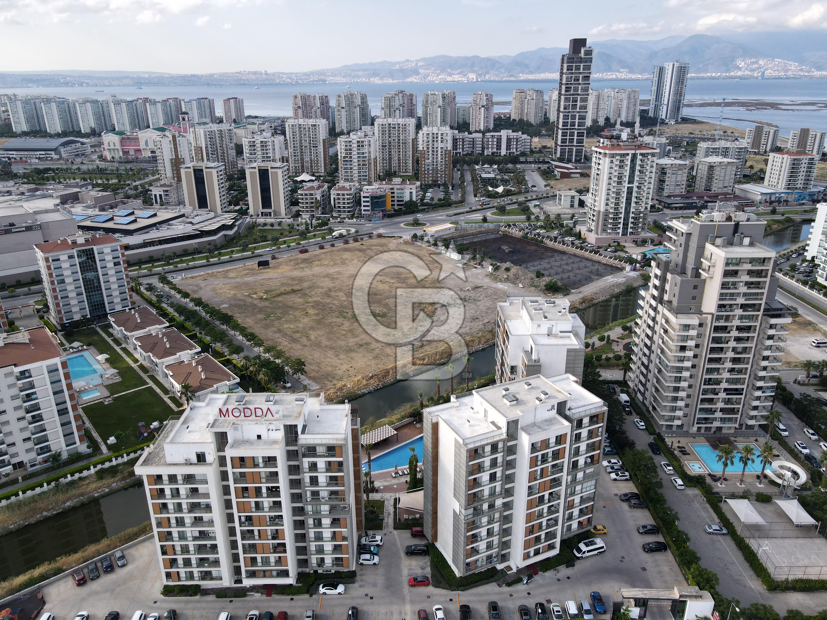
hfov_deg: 71.6
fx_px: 573
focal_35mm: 24
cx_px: 414
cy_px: 310
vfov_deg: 56.8
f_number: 2.8
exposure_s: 1/320
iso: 100
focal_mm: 4.5
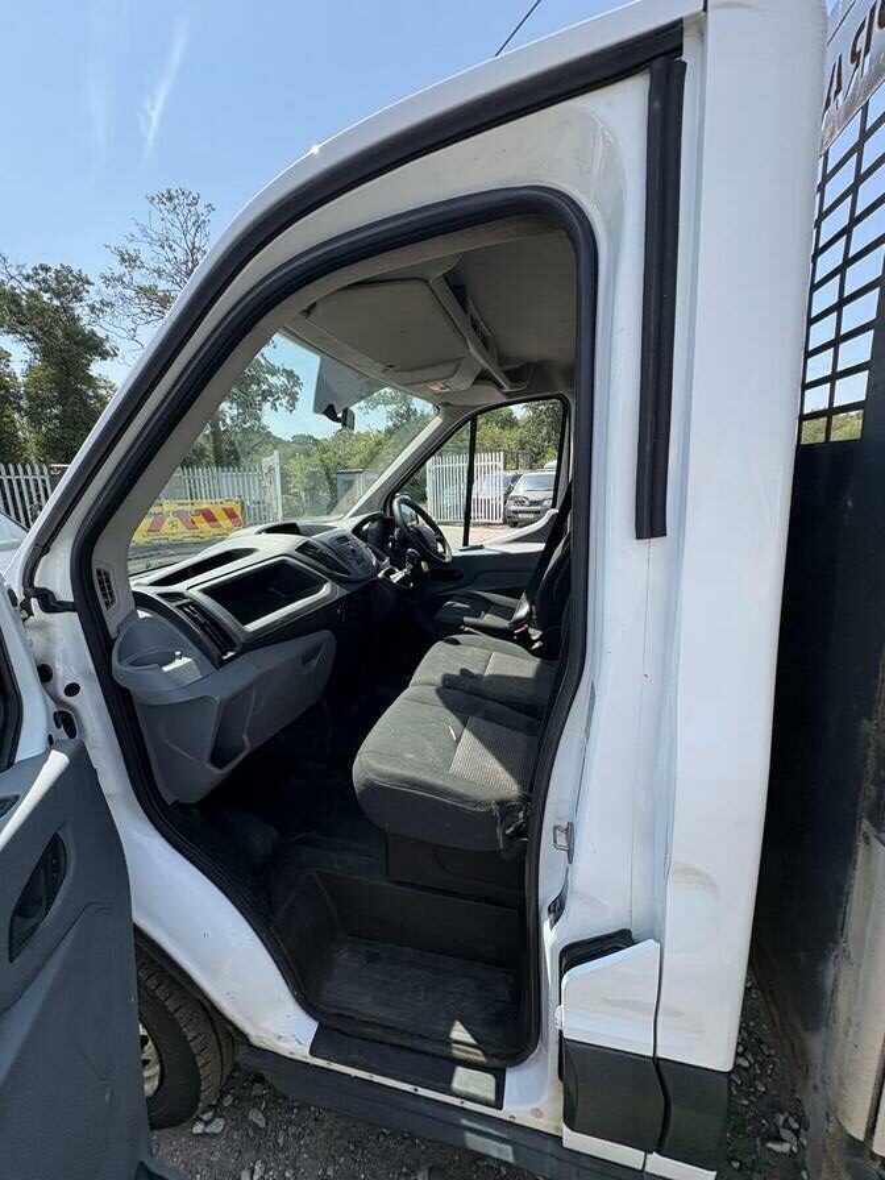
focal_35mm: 14
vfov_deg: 102.1
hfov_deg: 85.7
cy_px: 590
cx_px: 442
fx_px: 477
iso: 40
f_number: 2.2
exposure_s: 1/641
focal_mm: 2.22
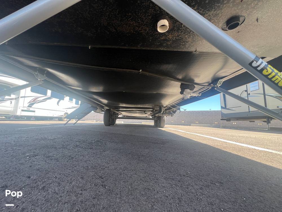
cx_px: 141
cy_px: 106
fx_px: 106
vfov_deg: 89.9
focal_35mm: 13
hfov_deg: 106.2
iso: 32
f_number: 1.8
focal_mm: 1.57
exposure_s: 1/159
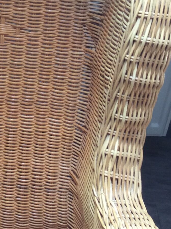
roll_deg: -0.3
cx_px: -56
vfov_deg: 20.6
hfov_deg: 15.1
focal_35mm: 93
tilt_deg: -35.9
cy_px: 15
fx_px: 614
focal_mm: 3.3
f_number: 2.4
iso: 32
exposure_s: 1/25
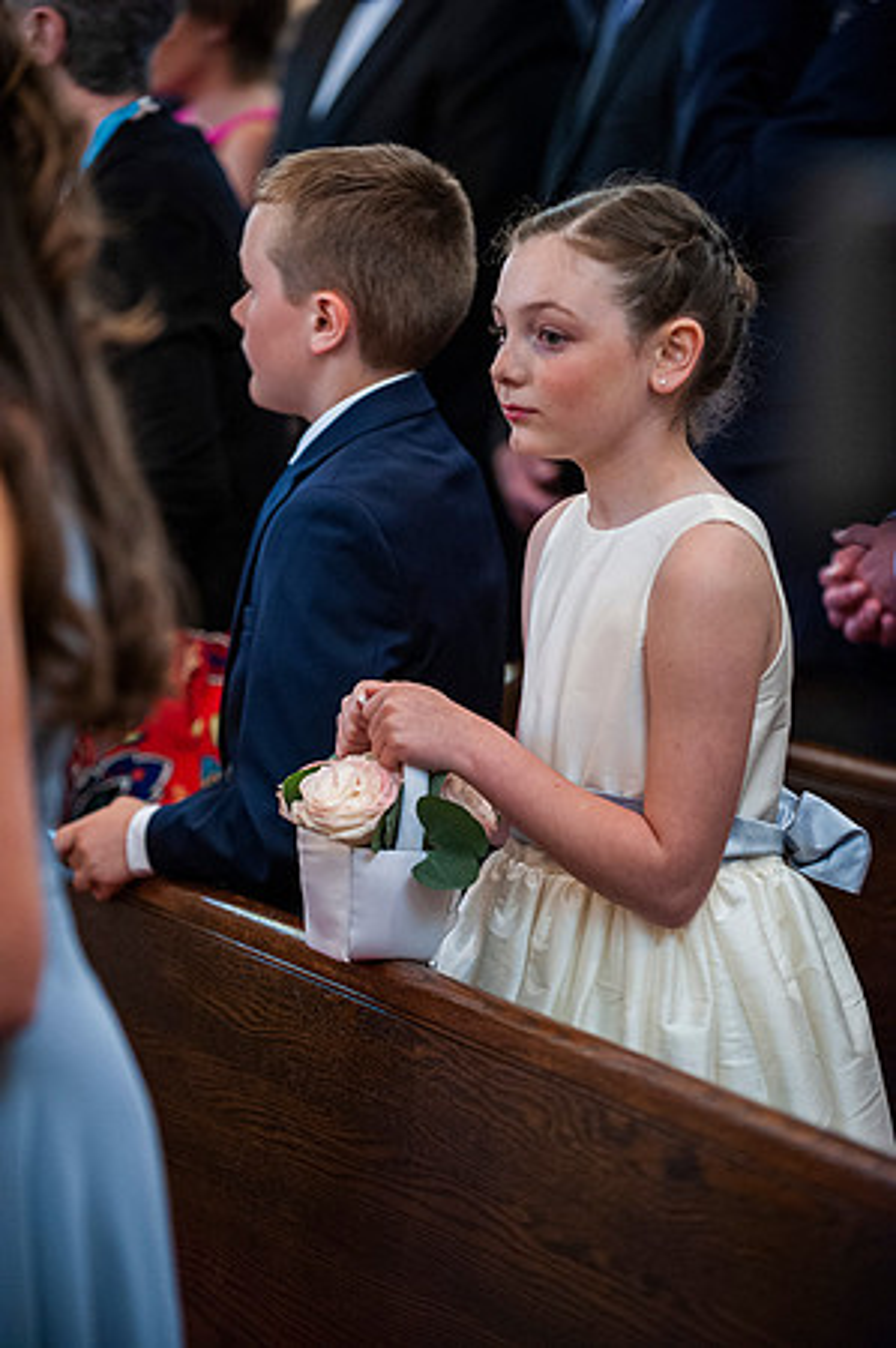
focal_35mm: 130
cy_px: 674
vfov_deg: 15.8
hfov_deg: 10.5
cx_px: 448
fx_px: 4864
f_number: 2.8
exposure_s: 1/40
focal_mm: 130
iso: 1600
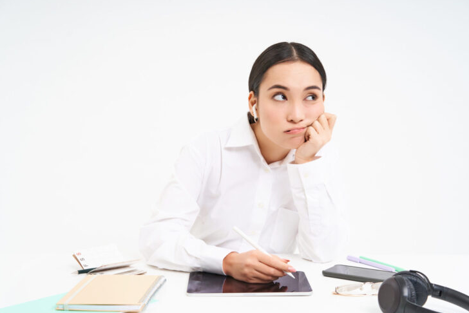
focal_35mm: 58
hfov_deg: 34.5
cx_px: 236
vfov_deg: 23.4
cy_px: 163
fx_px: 756
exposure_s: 1/125
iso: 400
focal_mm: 55
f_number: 7.1
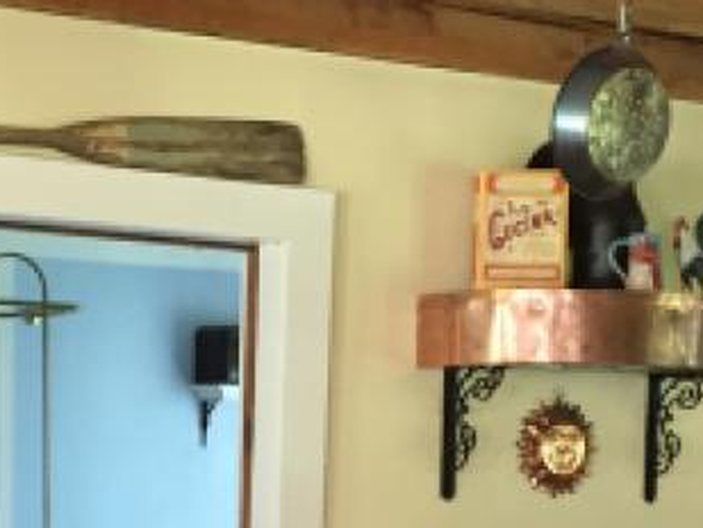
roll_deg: -2.1
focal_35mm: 96
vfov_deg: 14.9
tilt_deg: -4.9
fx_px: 1950
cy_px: 638
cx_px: 207
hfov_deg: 20.3
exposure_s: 1/24
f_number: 2.2
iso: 250
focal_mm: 4.15
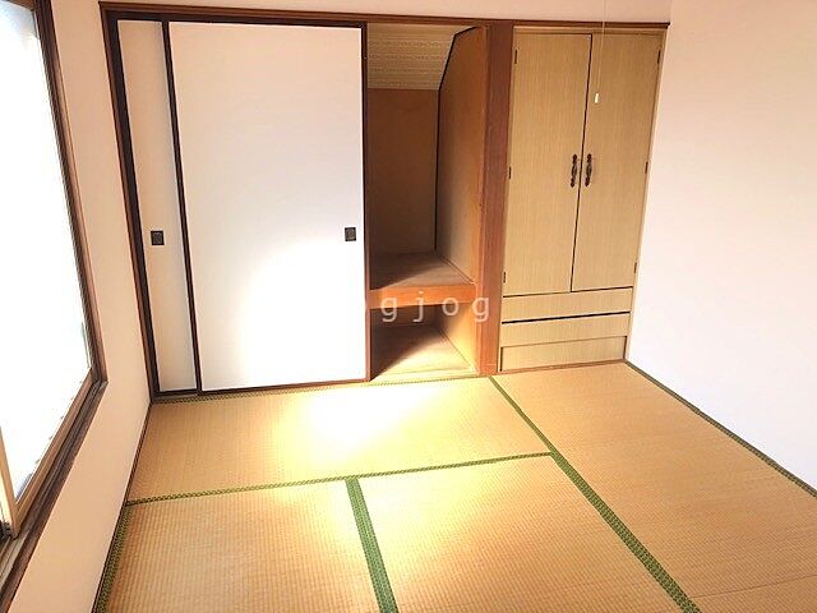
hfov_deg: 63.4
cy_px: 306
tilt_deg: -17.6
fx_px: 661
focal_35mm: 28
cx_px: 408
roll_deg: -0.3
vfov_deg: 49.7
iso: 25
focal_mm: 3.99
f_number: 1.8
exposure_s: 1/120
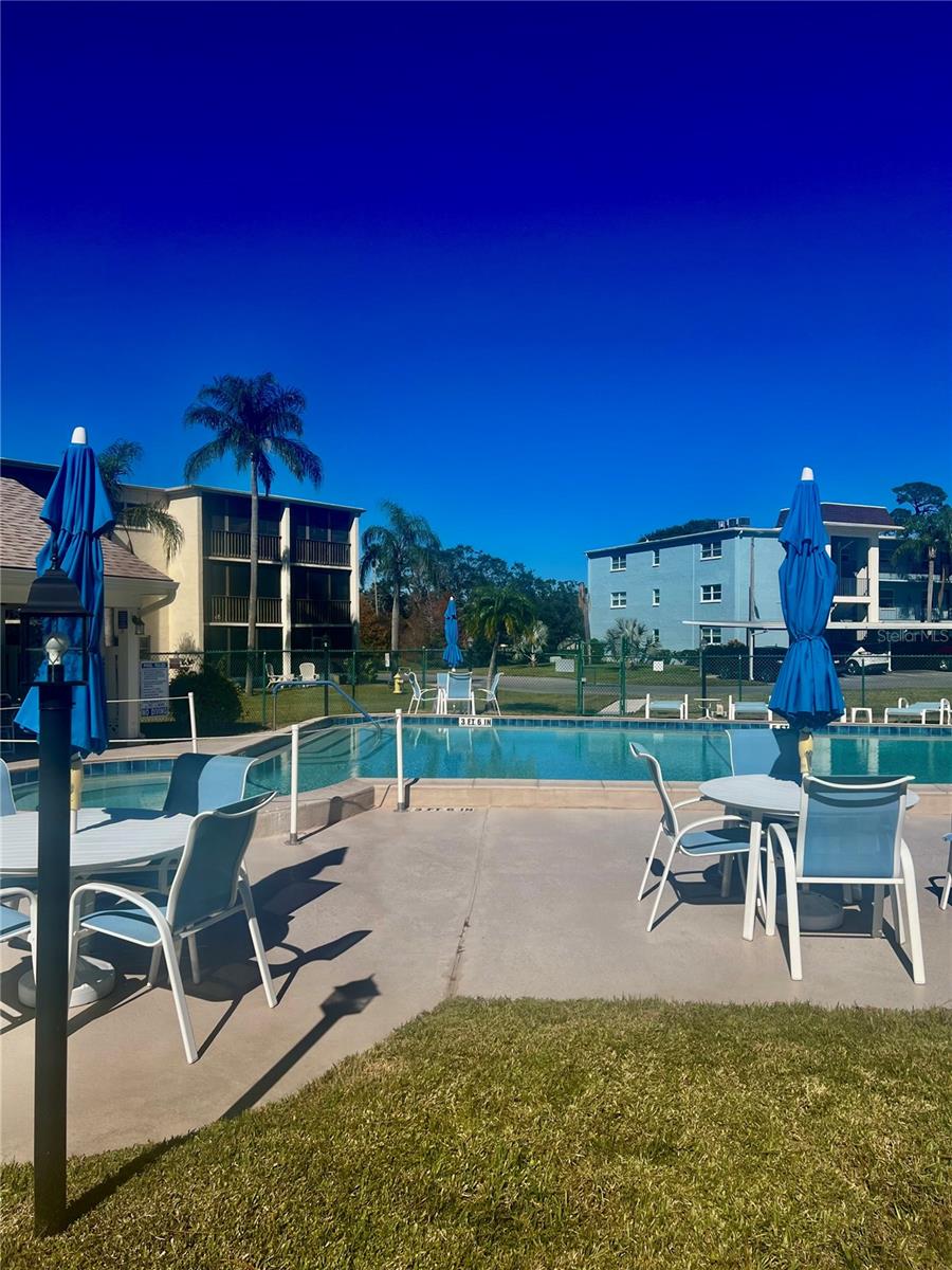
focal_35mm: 26
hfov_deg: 53.1
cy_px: 635
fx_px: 953
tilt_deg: +1.0
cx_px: 476
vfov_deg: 67.3
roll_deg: -0.2
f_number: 1.5
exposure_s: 1/8696
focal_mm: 5.7
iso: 50
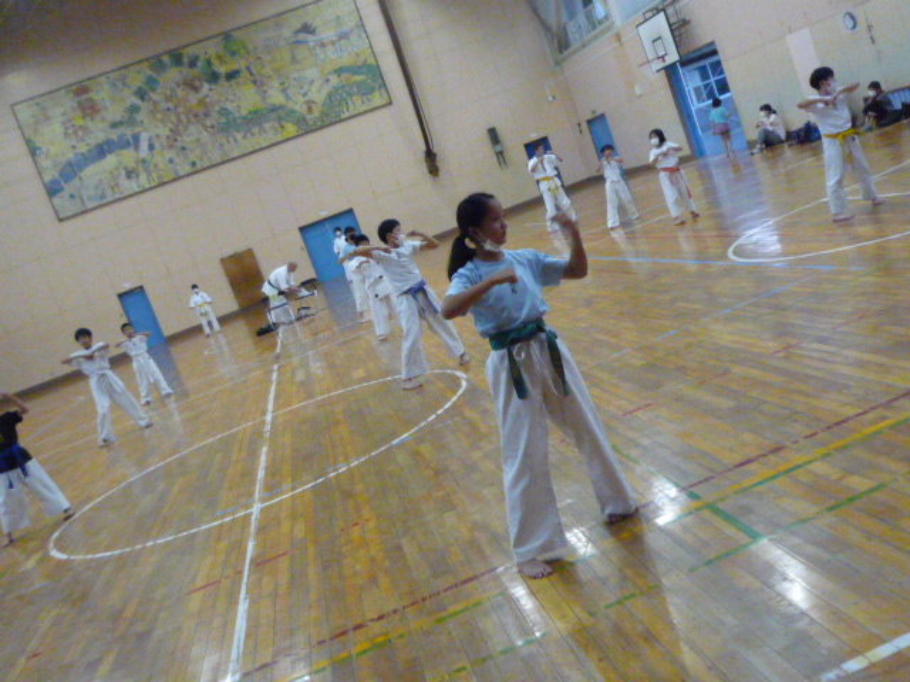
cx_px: 455
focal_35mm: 37
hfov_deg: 50.1
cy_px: 341
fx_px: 973
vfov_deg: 38.7
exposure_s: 1/125
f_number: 2.8
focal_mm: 4.4
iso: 800
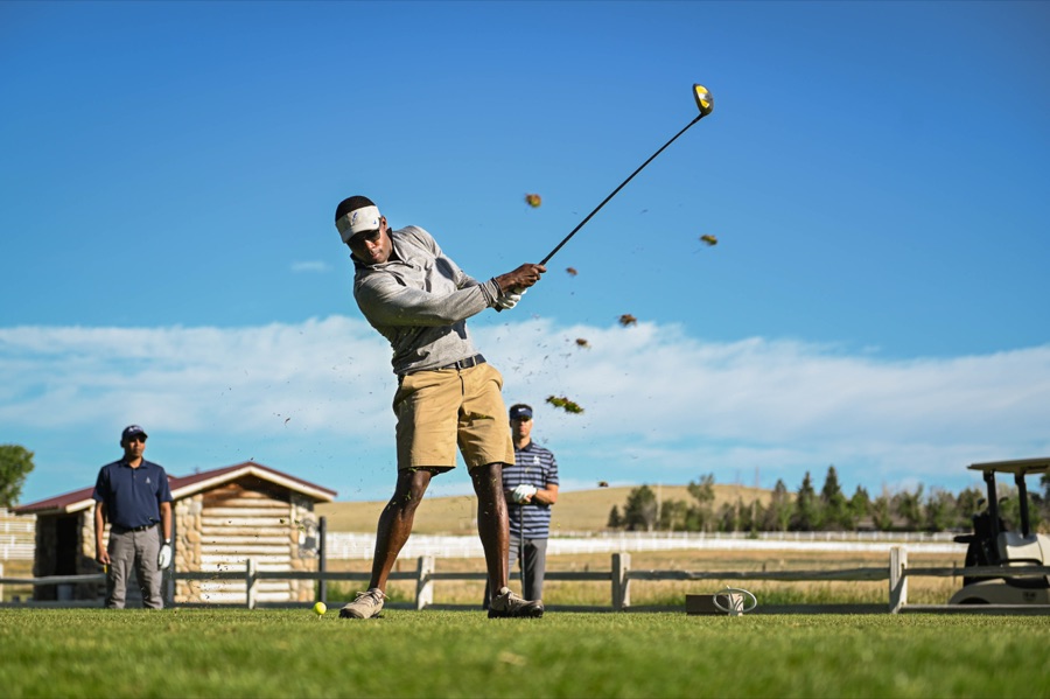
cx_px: 525
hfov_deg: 32.4
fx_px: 1807
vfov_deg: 21.9
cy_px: 350
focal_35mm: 62
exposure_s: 1/1250
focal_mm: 62
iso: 100
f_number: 3.2
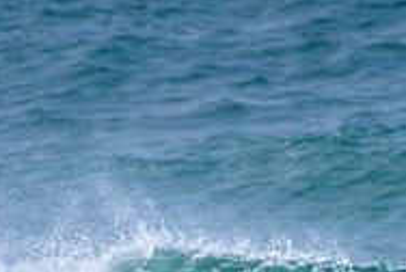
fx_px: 34801
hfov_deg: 0.7
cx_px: 134
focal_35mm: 3081
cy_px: 398
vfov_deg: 0.4
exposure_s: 1/2500
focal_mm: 1000
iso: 1100
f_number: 11
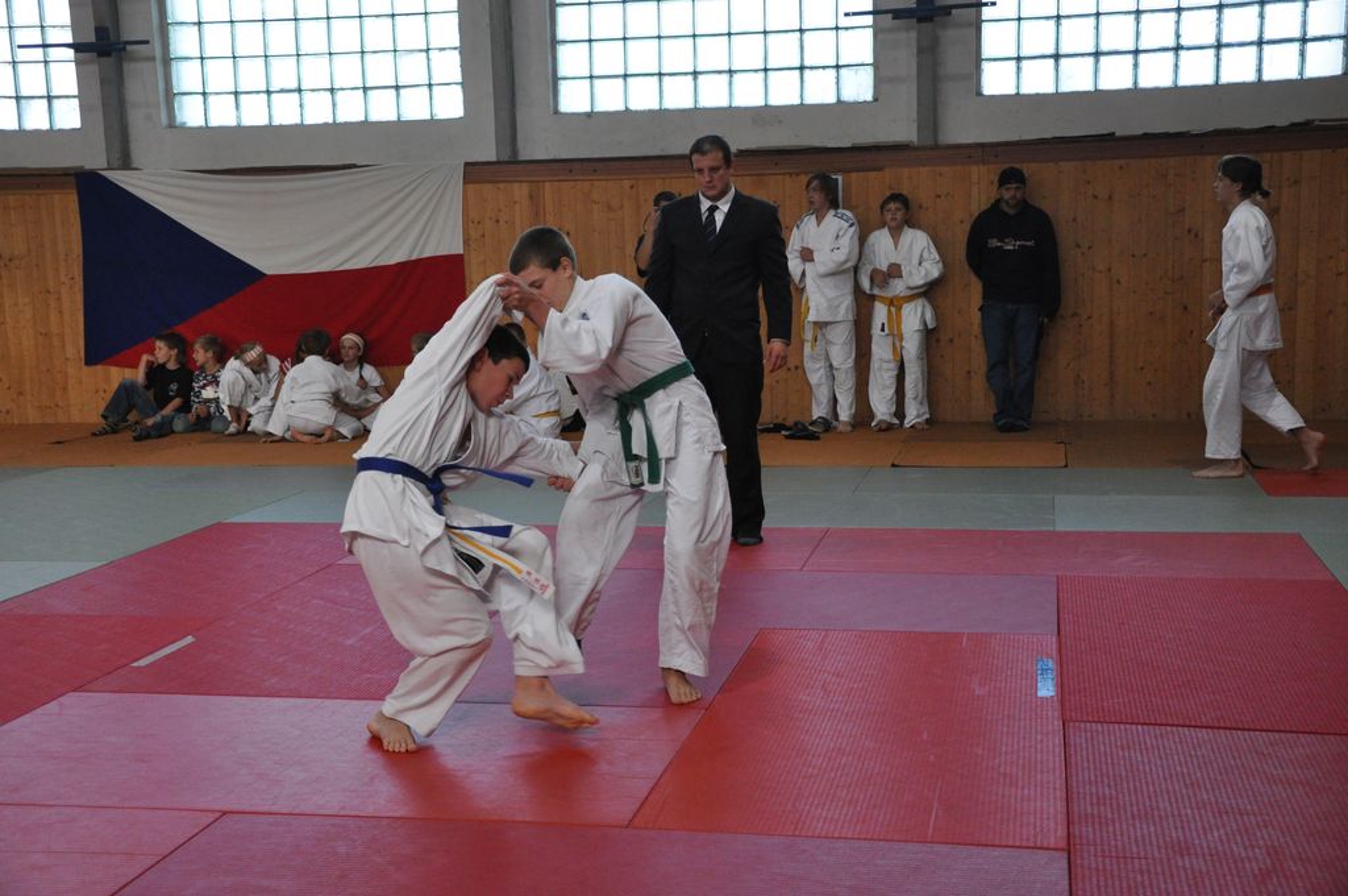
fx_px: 1795
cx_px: 674
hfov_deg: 41.2
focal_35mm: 48
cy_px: 448
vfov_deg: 28.0
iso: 1600
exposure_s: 1/400
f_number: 4.2
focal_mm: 32
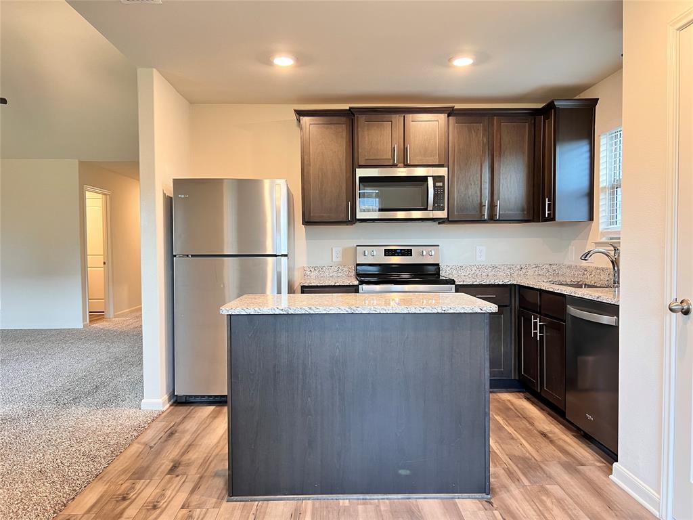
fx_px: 521
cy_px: 260
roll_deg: -0.2
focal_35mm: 26
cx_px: 346
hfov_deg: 67.3
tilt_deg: -2.0
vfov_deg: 53.1
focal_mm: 5.7
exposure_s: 1/60
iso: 200
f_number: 1.5
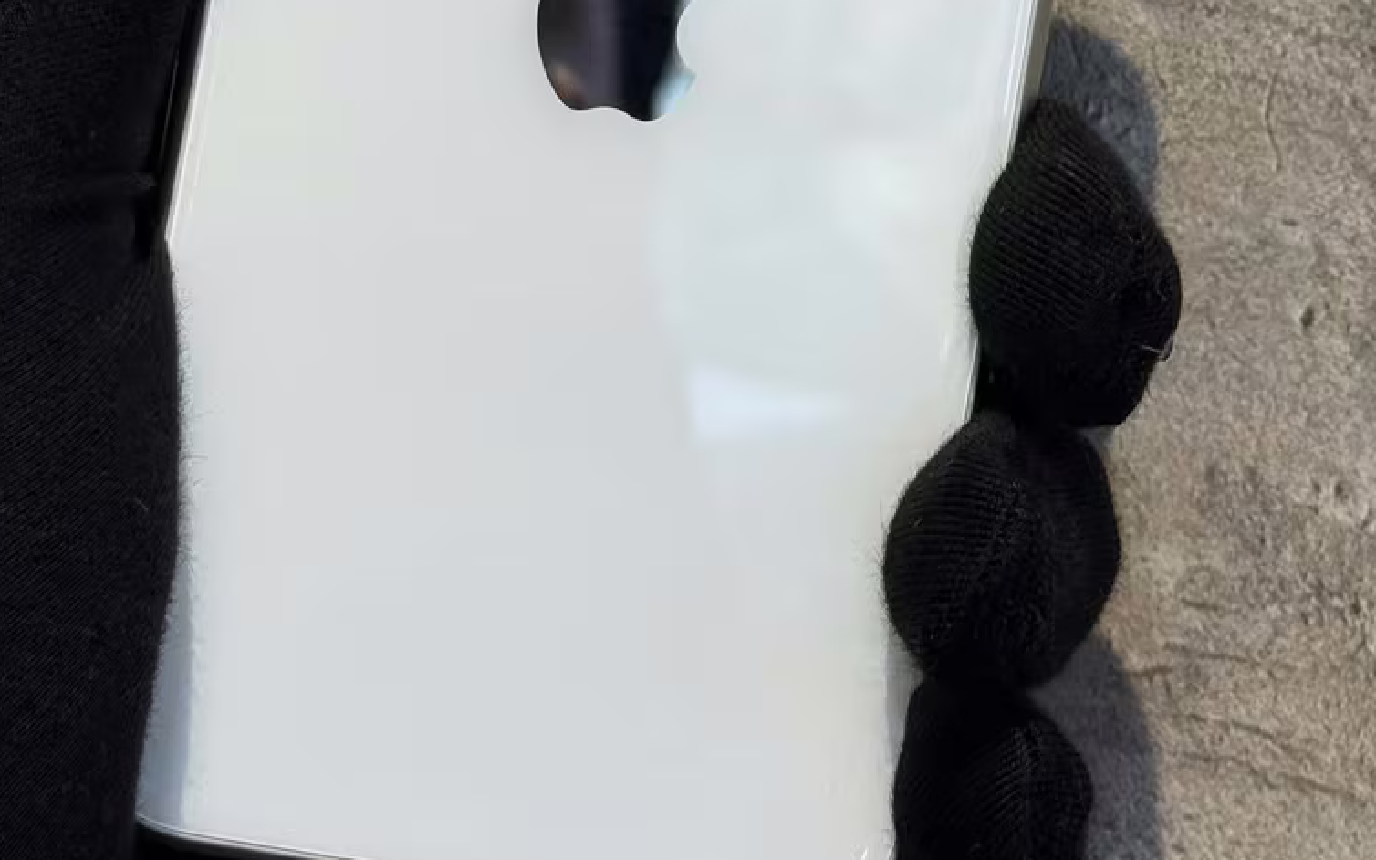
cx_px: 631
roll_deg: -15.3
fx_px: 4049
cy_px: -310
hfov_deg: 19.3
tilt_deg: +8.1
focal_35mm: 108
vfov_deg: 11.7
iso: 80
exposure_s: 1/100
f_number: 1.78
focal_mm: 6.76
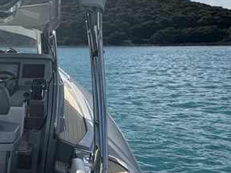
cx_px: -92
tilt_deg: -16.6
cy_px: 172
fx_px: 394
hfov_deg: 26.2
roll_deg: +0.3
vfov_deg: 23.8
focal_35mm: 59
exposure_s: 1/2817
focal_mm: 2.22
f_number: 2.2
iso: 50
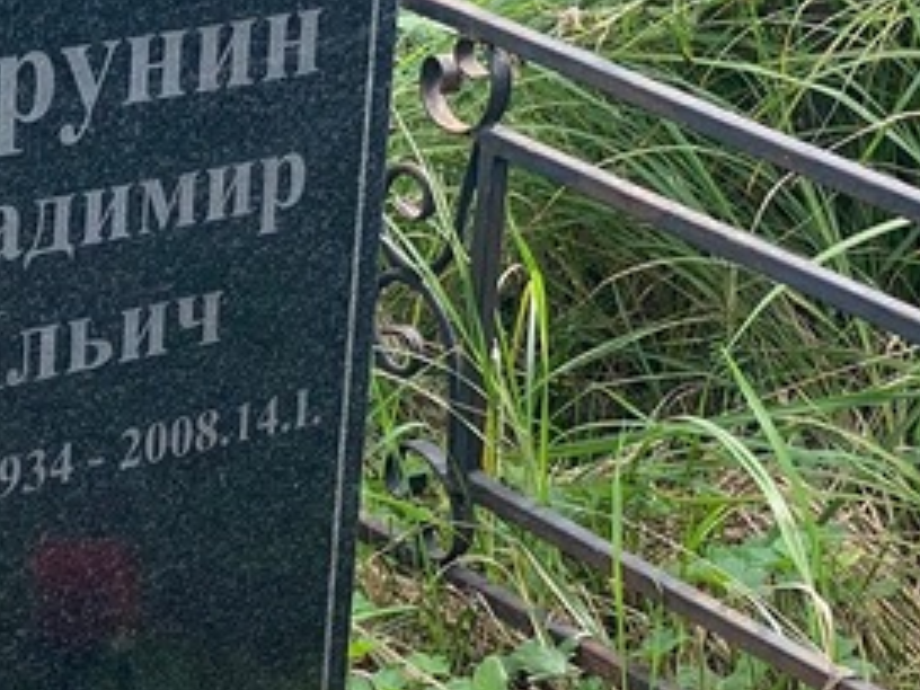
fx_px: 4066
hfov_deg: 12.8
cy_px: 325
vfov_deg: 9.7
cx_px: 47
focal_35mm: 153
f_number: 2
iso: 20
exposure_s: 1/190
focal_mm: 6
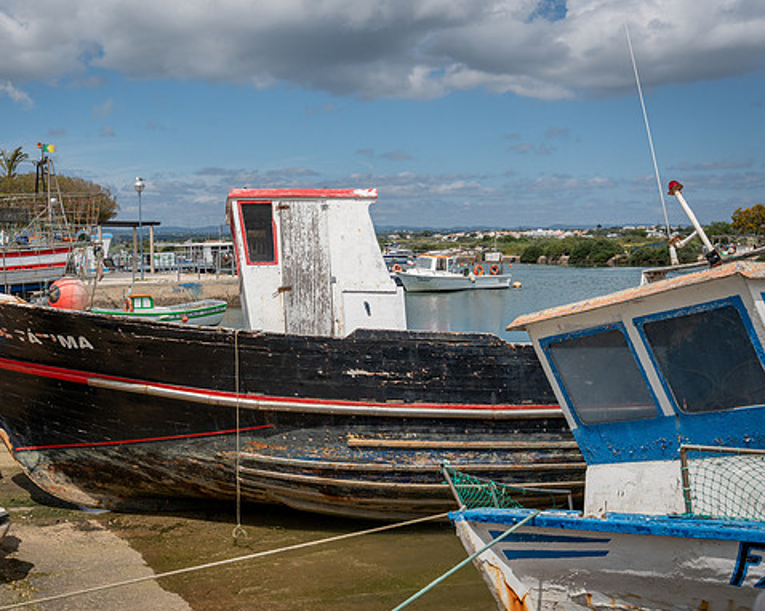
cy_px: 306
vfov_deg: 34.9
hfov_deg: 42.8
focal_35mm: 43
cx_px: 317
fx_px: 973
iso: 250
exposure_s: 1/1250
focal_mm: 37.1
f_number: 8
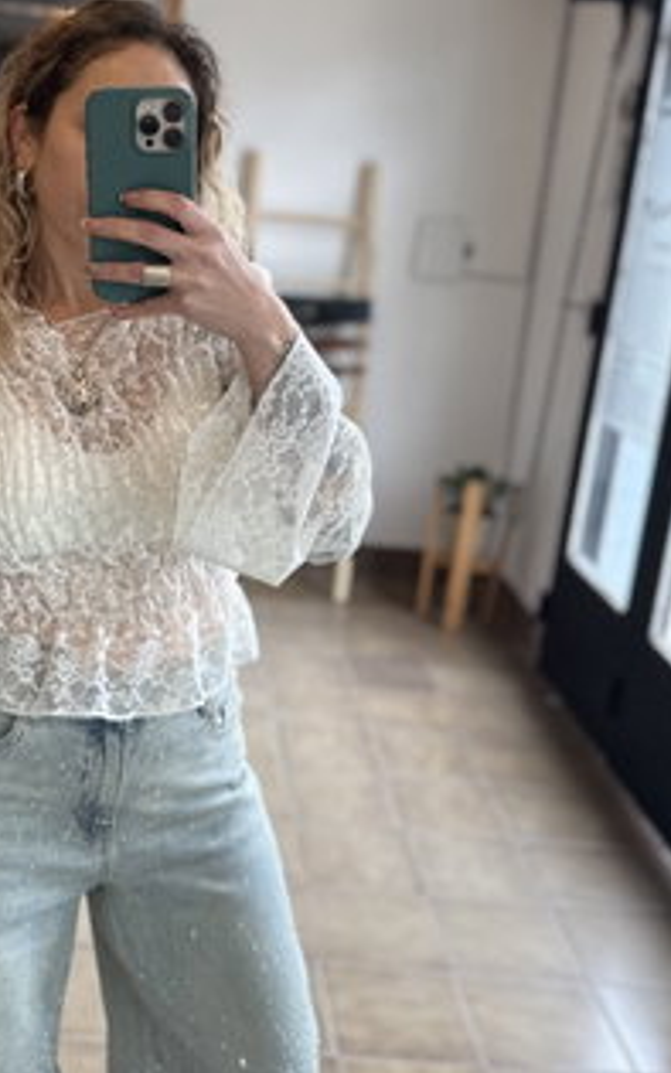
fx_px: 1258
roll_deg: -5.7
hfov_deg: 29.4
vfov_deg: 46.0
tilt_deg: -14.3
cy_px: 441
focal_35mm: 43
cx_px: 167
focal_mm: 6.76
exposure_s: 1/100
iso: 100
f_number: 1.78
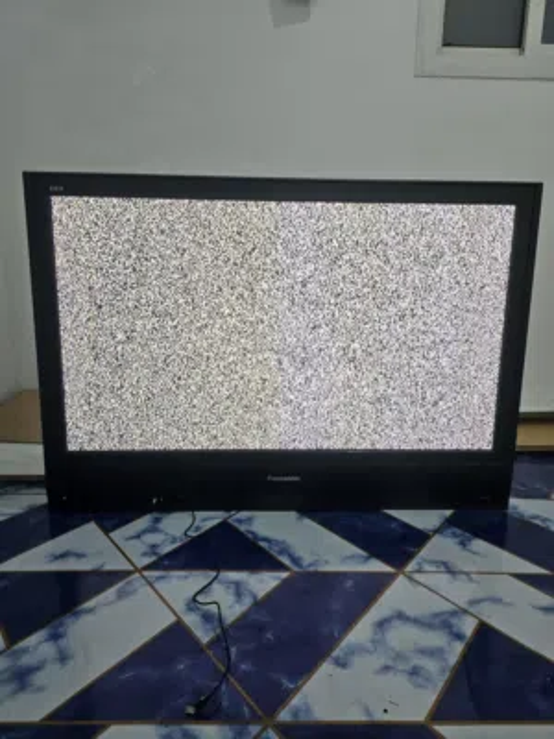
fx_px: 491
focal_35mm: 23
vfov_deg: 73.9
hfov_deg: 58.9
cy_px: 370
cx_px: 277
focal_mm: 6.3
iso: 250
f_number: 1.7
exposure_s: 1/97.9
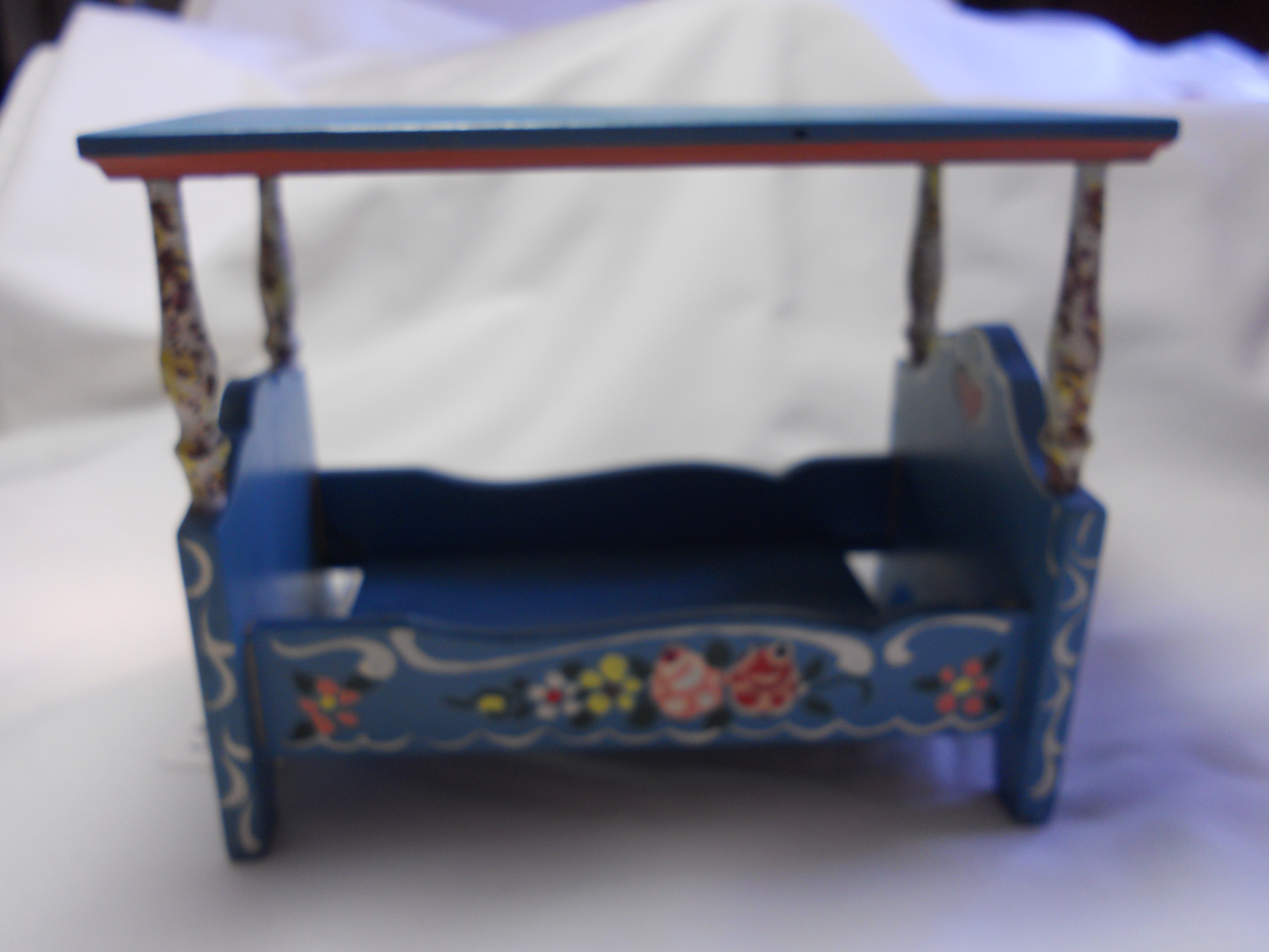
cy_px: 477
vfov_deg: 42.9
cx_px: 619
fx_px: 1210
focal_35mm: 33
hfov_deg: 55.3
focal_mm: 5.8
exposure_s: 1/30
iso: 100
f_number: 3.5
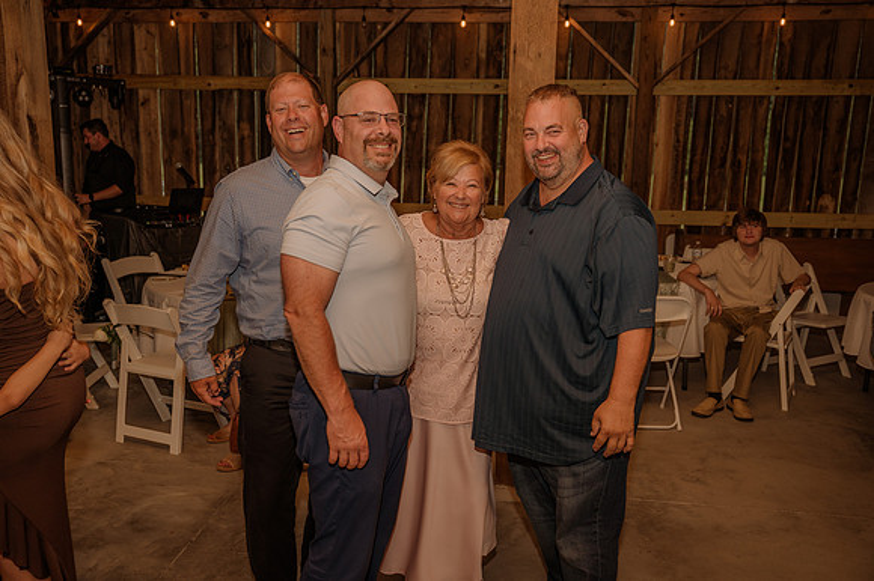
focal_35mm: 34
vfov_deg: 39.4
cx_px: 437
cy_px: 290
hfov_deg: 56.5
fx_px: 813
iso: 320
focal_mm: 33.5
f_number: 4
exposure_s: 1/200
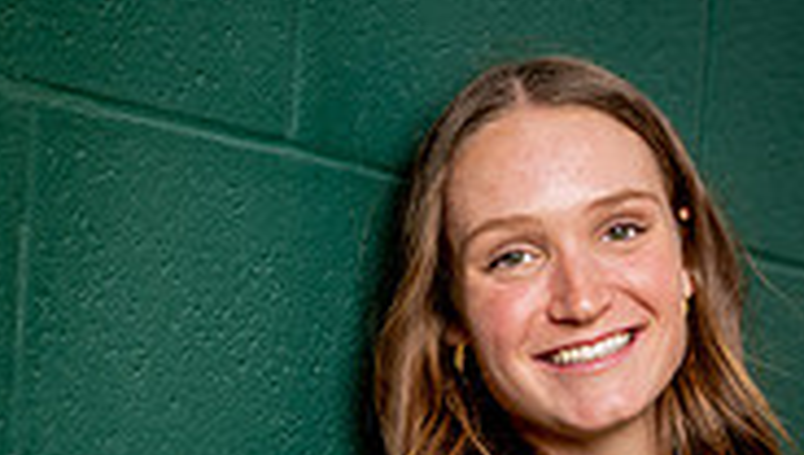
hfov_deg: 14.2
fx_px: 3223
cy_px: 945
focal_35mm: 151
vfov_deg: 7.7
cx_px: 551
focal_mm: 59
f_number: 4
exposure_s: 1/800
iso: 100
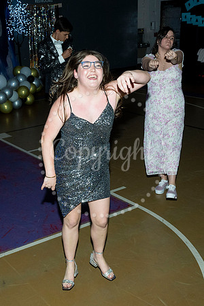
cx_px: 55
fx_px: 417
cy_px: 174
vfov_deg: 40.2
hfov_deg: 27.2
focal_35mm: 49
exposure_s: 1/100
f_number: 5.6
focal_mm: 24
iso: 1000
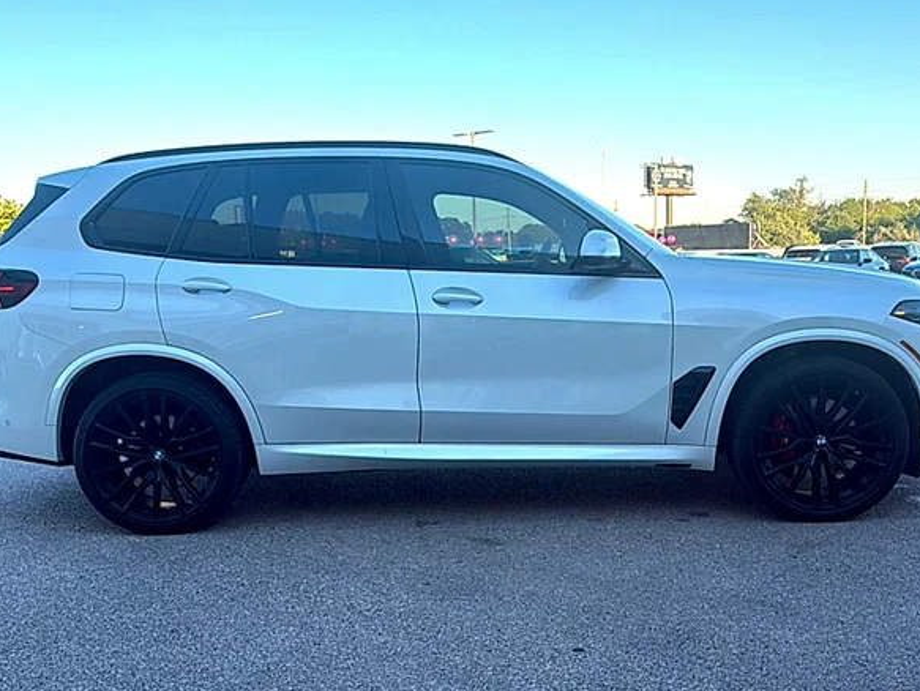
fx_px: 798
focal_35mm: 30
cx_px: 472
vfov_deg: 46.7
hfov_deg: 59.9
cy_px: 398
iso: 80
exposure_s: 1/831
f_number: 1.78
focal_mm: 6.76
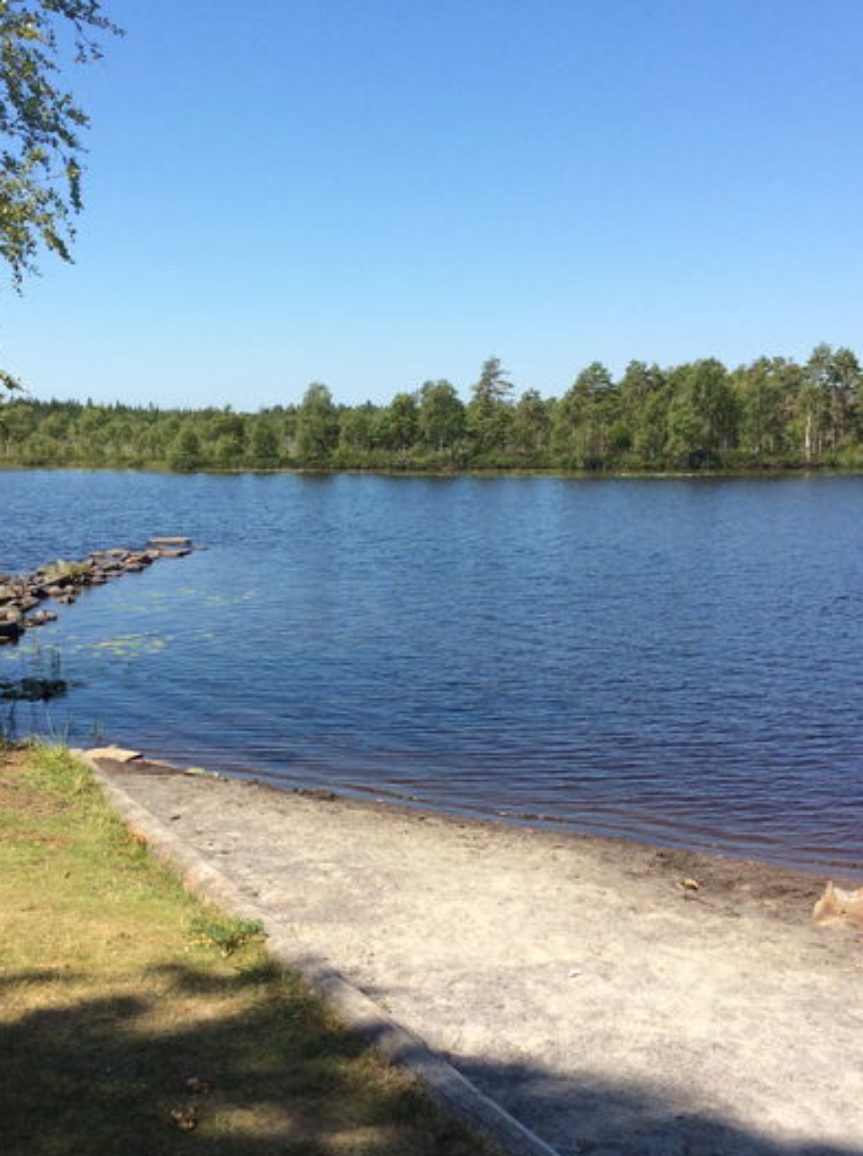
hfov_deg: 36.6
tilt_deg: -8.8
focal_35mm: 39
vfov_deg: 47.8
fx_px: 1300
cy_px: 641
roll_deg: +0.3
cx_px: 354
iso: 32
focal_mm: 3.3
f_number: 2.4
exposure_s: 1/1003
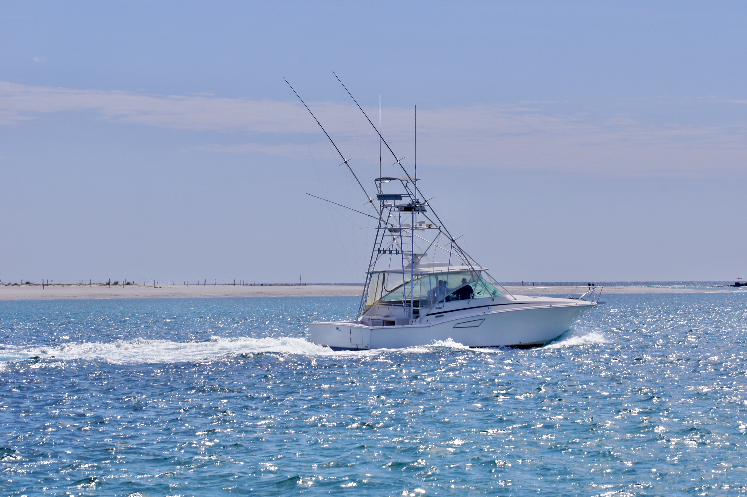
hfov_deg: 19.5
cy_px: 248
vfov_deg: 13.0
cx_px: 374
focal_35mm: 105
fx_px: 2176
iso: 100
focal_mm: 70
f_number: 13
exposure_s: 1/320
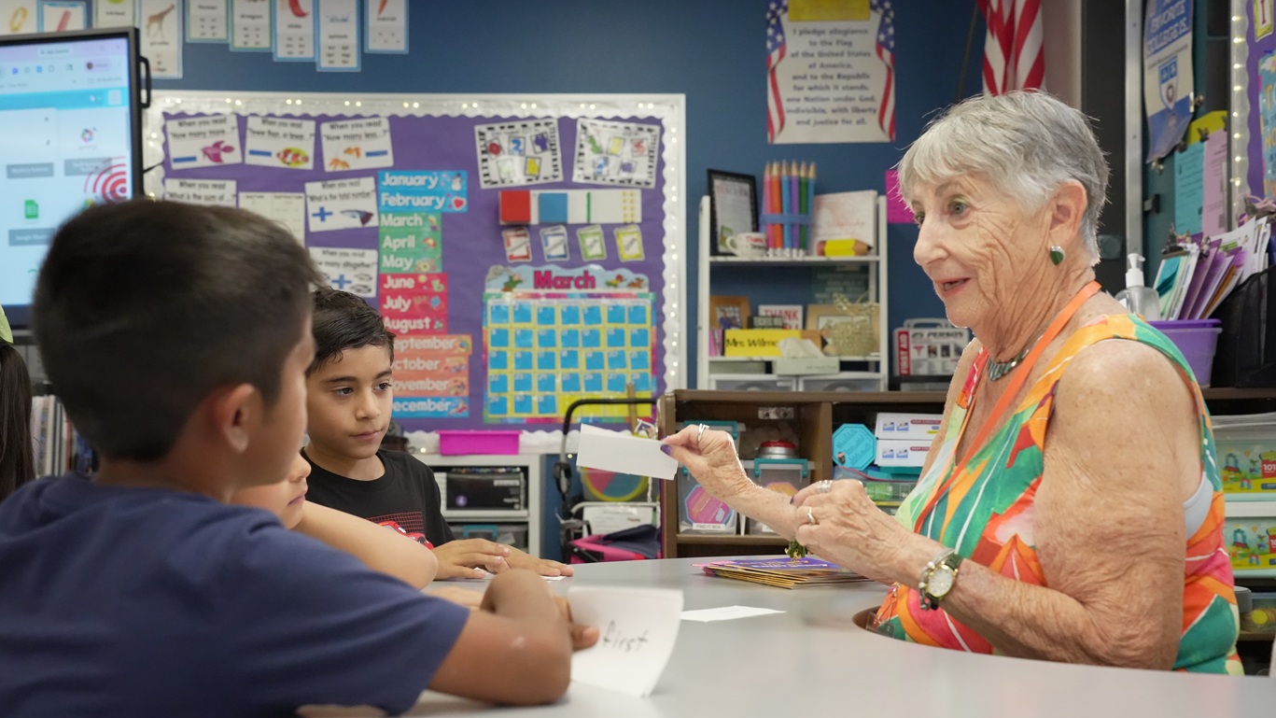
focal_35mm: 44
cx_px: 623
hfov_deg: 46.4
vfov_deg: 27.1
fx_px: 1489
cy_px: 390
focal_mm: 41
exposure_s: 1/400
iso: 8000
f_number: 5
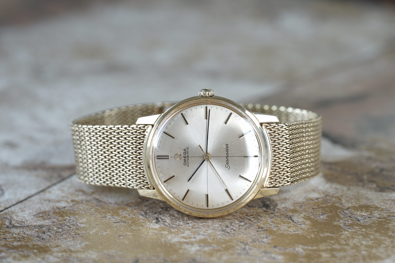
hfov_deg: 19.5
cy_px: 132
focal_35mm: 105
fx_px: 1152
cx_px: 198
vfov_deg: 13.0
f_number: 7.1
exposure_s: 1/4
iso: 80
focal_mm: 105
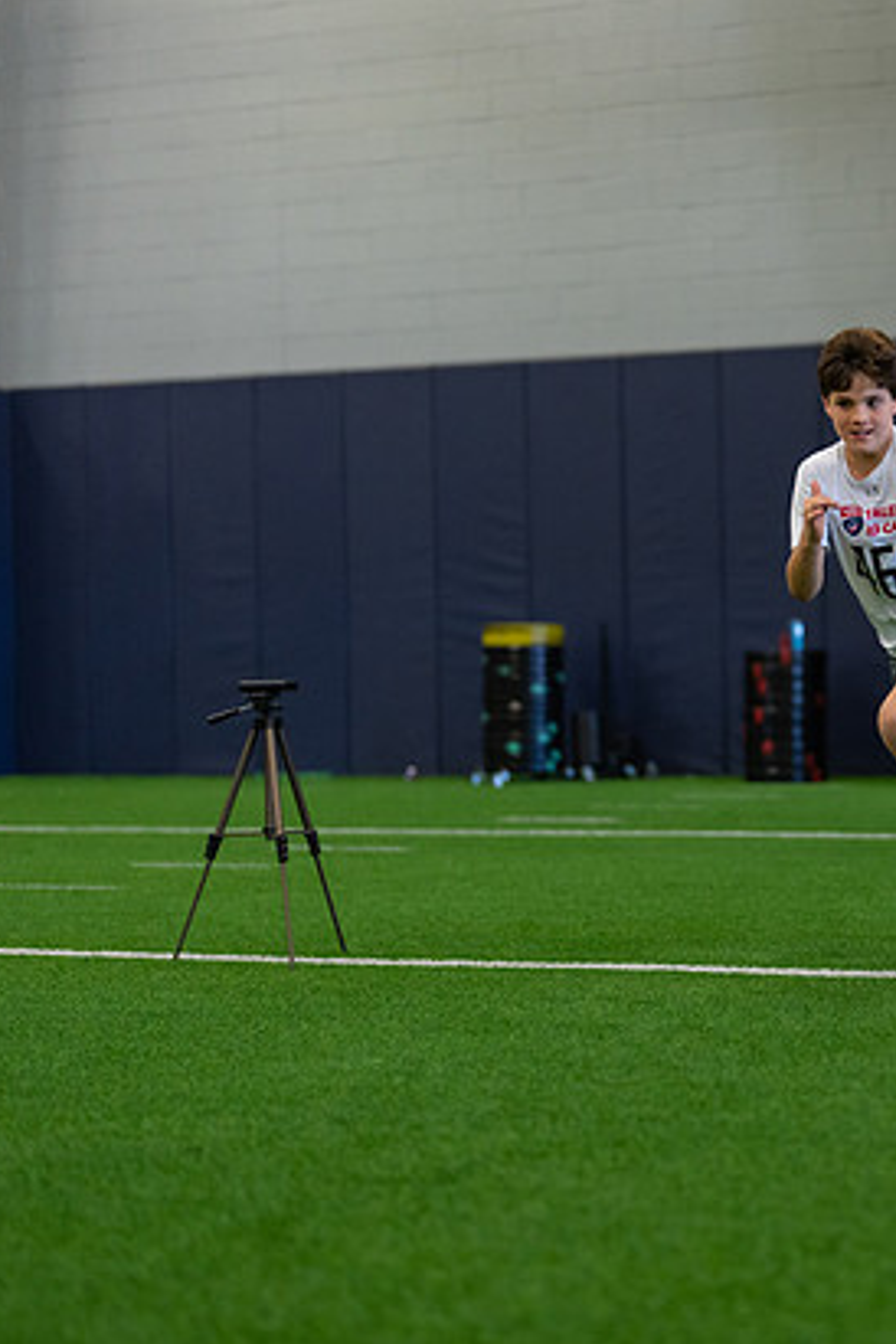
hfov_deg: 16.9
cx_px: 876
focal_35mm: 79
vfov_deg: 25.7
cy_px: 674
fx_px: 2949
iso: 1250
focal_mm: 50
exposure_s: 1/1000
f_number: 1.2
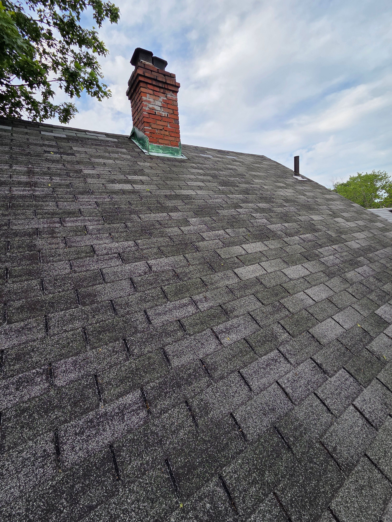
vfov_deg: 106.2
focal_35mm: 13
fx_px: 196
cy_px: 261
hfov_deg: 89.9
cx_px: 196
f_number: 2.2
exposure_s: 1/1173
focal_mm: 2.2
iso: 50
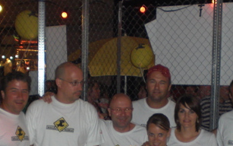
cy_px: 144
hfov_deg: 24.6
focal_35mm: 84
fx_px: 533
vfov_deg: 15.3
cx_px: 128
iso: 200
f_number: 3.1
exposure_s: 1/60
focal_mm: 6.3
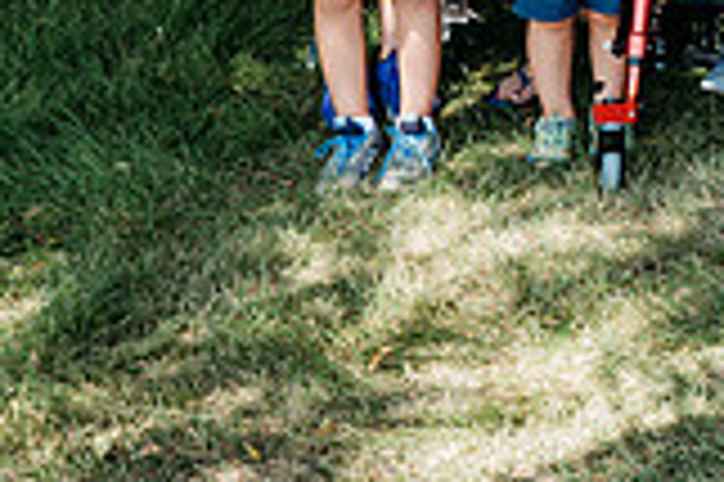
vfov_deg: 10.9
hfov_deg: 14.9
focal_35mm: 120
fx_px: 2411
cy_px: -289
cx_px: 1301
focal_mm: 29.5
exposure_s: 1/200
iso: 200
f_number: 4.5
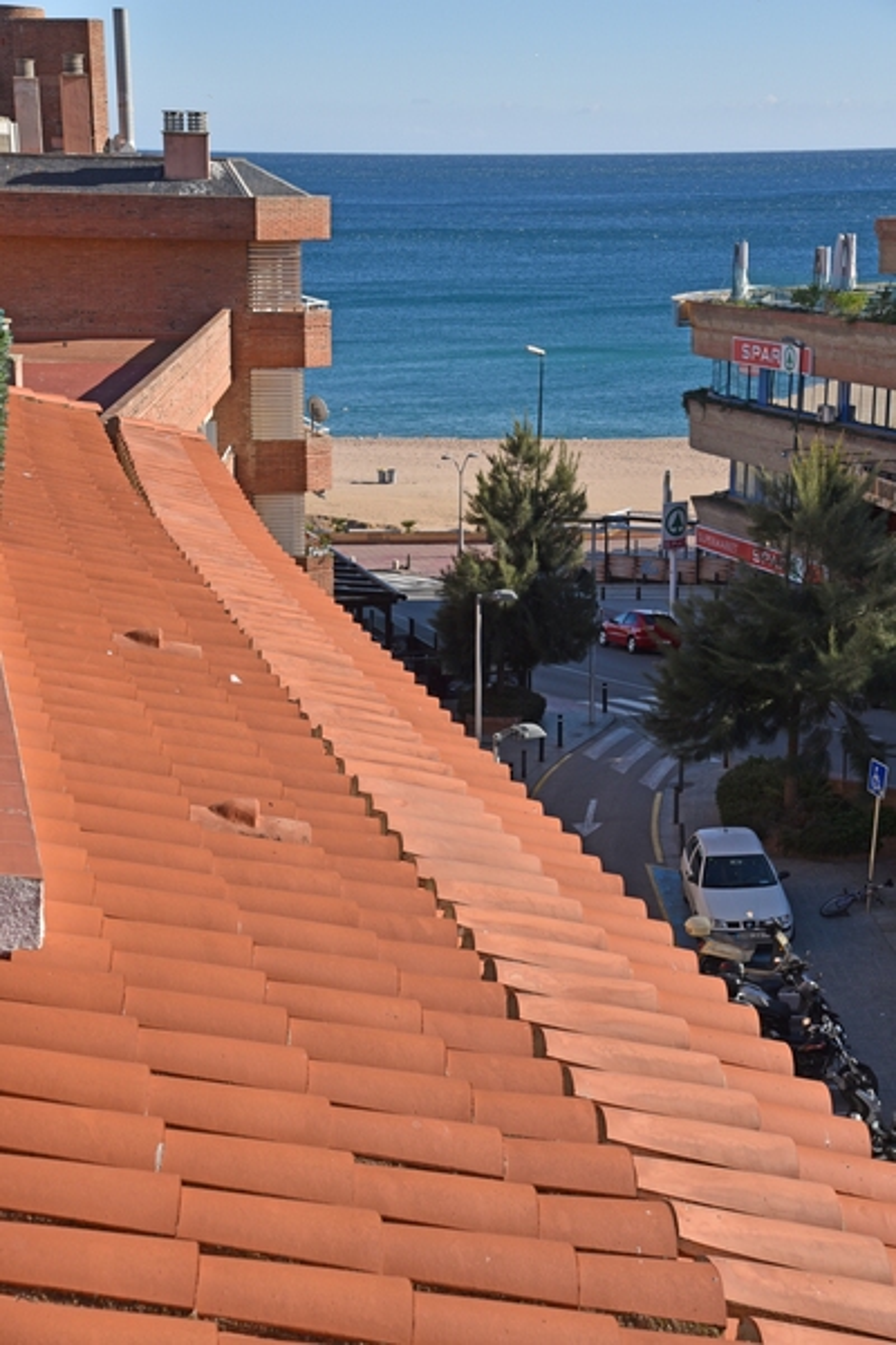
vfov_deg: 31.0
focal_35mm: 65
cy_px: 672
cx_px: 448
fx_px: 2426
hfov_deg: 20.9
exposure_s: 1/400
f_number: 9
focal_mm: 65
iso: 200
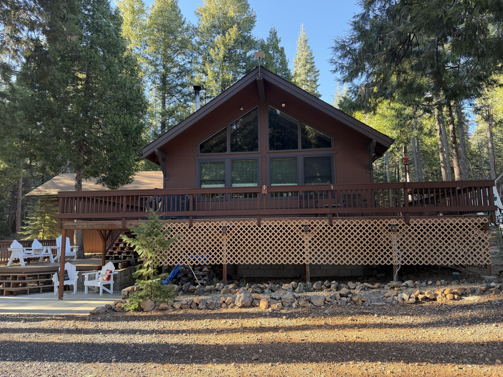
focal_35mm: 24
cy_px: 188
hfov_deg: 71.6
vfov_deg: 56.8
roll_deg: +1.7
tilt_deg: +6.6
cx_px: 252
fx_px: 349
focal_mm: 6.76
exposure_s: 1/206
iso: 160
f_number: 1.78
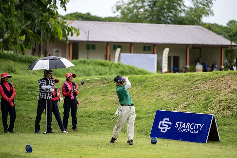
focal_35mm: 170
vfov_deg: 8.1
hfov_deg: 12.1
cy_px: 79
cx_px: 118
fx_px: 1119
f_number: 2.8
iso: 800
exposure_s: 1/3200
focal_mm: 170
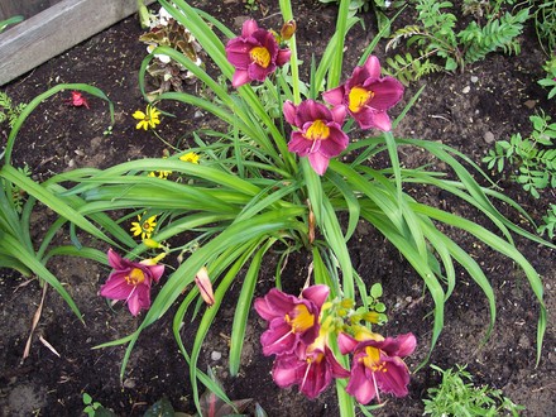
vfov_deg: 37.7
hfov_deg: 49.0
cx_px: 278
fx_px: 610
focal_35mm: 38
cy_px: 208
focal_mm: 8
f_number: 2.8
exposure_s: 1/500
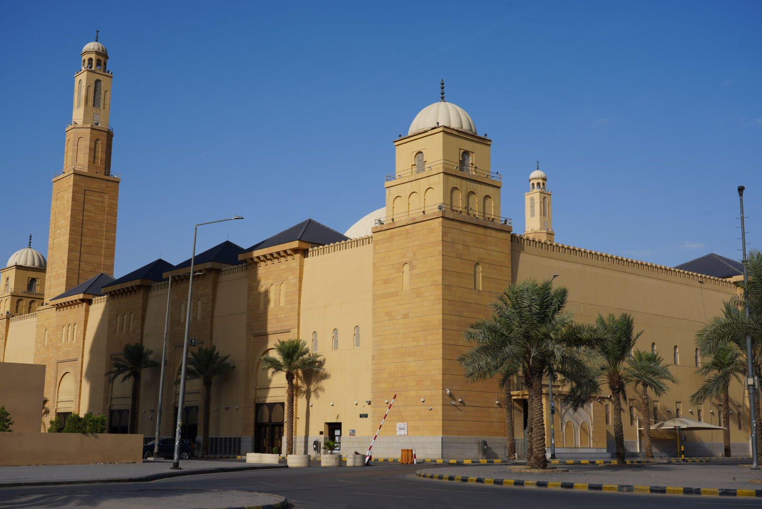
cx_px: 381
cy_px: 254
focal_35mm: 45
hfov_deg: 43.6
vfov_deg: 29.9
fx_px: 953
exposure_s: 1/320
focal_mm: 45
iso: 100
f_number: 10
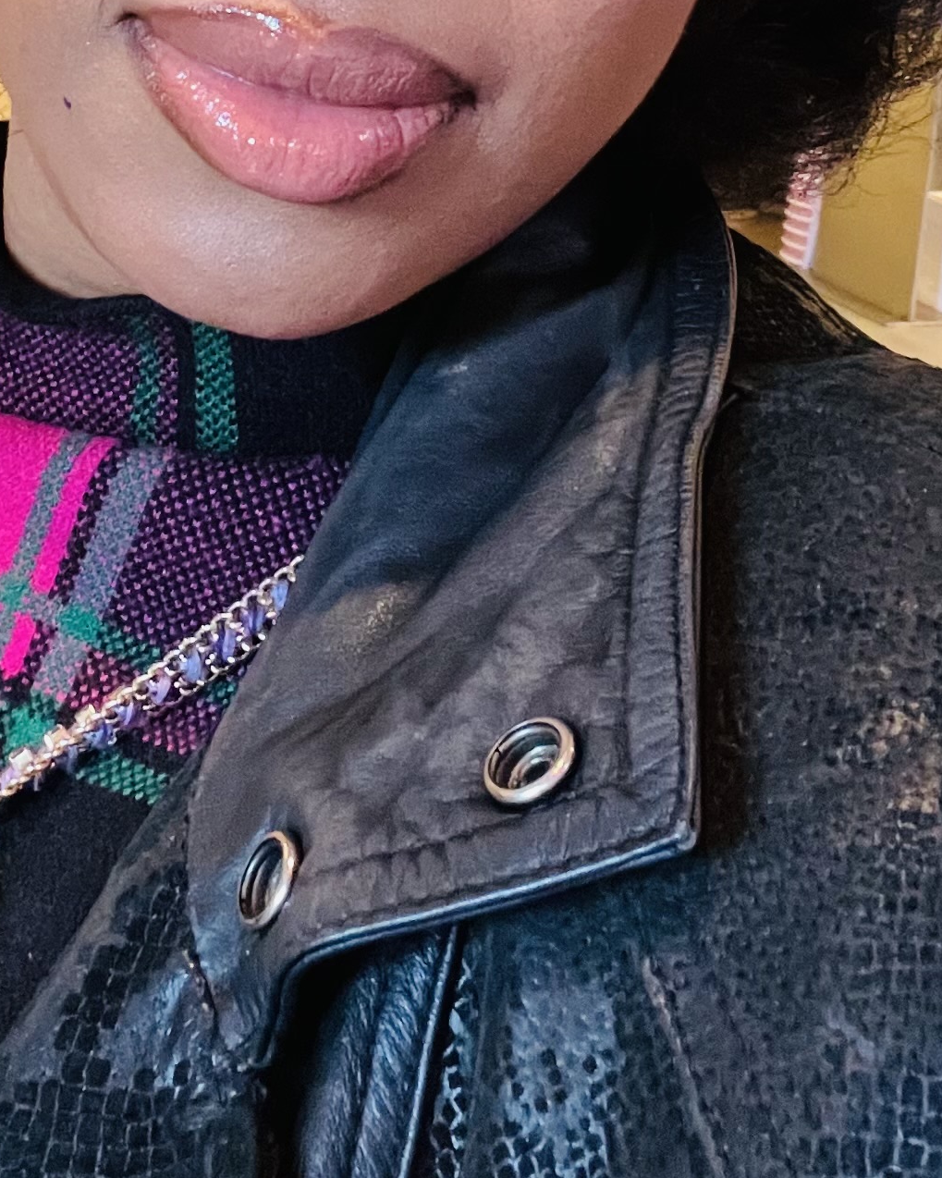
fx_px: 2475
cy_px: -92
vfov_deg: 25.0
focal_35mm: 71
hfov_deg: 21.5
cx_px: 365
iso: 640
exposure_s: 1/20
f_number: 2.2
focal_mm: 2.71
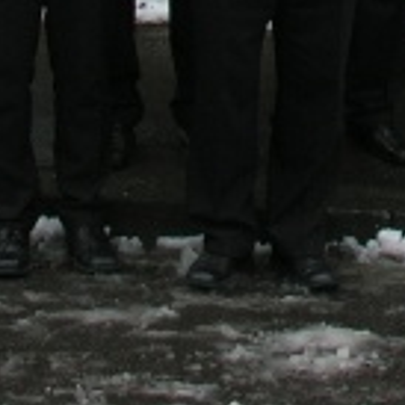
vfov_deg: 9.0
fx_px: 2396
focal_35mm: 181
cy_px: -452
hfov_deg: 9.6
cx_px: 449
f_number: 3.6
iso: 50
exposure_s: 1/61.6
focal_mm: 8.9
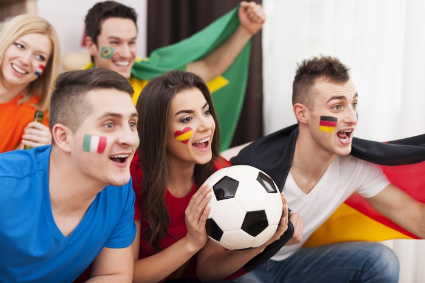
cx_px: 212
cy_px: 142
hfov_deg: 39.6
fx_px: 590
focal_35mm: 50
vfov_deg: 27.0
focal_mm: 50
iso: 100
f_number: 2.2
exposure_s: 1/80
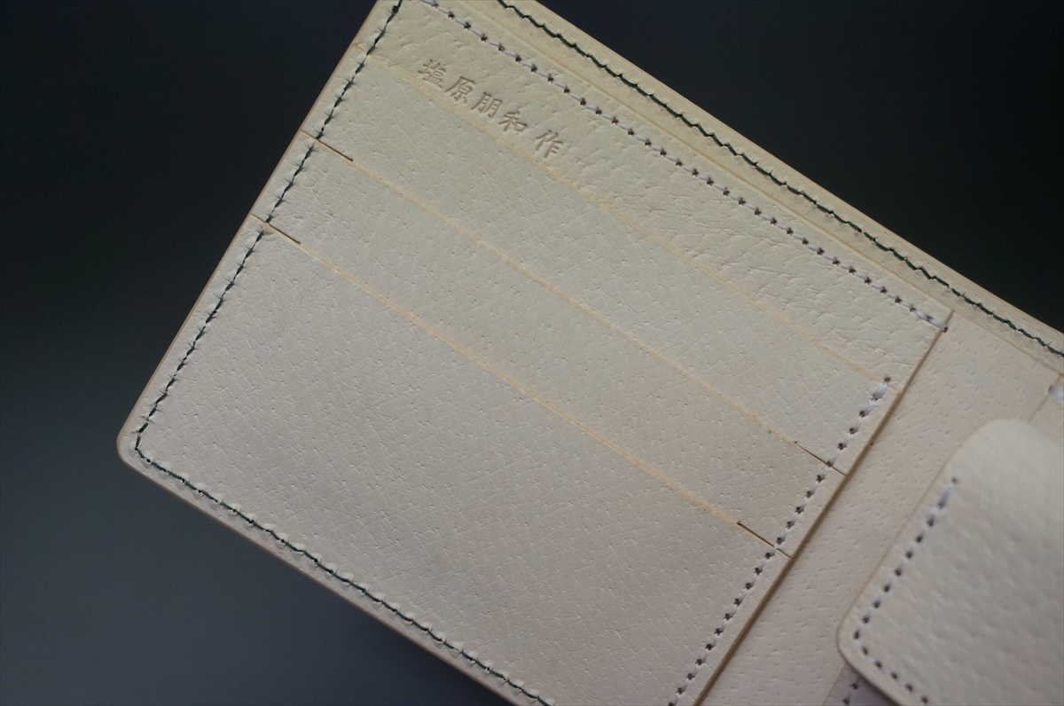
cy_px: 353
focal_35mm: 46
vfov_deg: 28.8
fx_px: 1372
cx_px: 532
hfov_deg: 42.4
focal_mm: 31
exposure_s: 1/160
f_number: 5
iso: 500
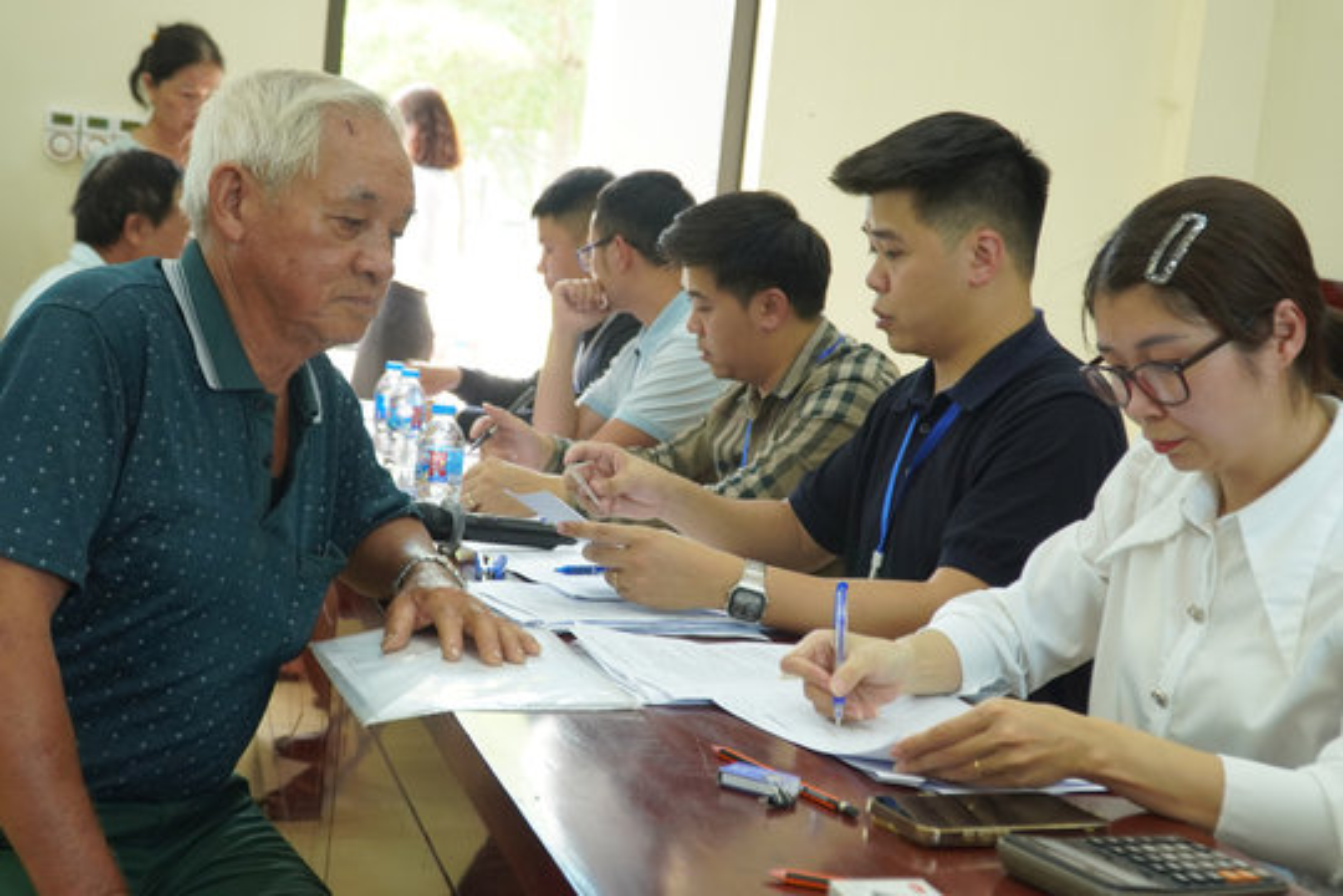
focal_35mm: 38
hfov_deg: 51.3
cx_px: 672
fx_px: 1399
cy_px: 448
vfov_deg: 35.5
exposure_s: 1/125
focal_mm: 25
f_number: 4
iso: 1000
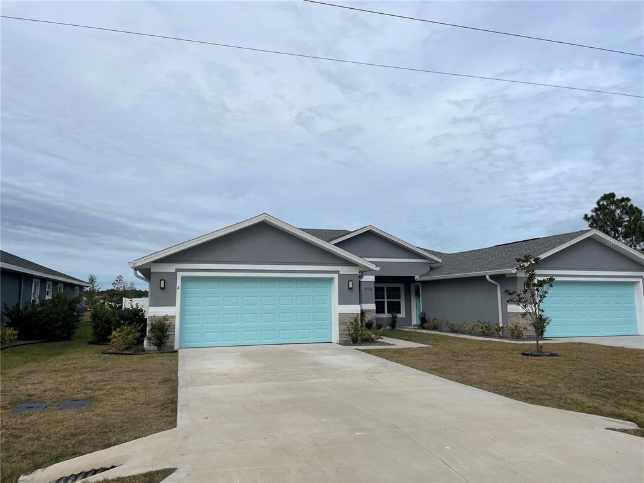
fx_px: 484
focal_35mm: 26
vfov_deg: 53.1
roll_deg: +0.8
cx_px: 322
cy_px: 242
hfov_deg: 67.3
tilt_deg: +8.6
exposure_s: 1/5556
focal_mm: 4.2
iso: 32
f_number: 1.6
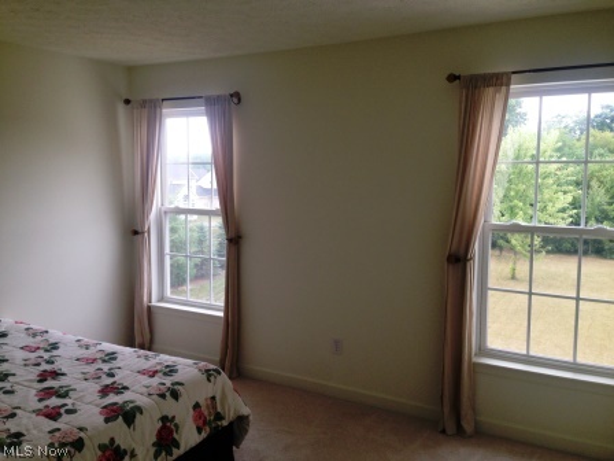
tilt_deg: -6.0
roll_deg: -0.4
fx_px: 585
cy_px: 230
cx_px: 307
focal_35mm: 33
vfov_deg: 42.9
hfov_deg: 55.4
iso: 50
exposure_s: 1/60
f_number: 2.4
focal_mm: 4.12
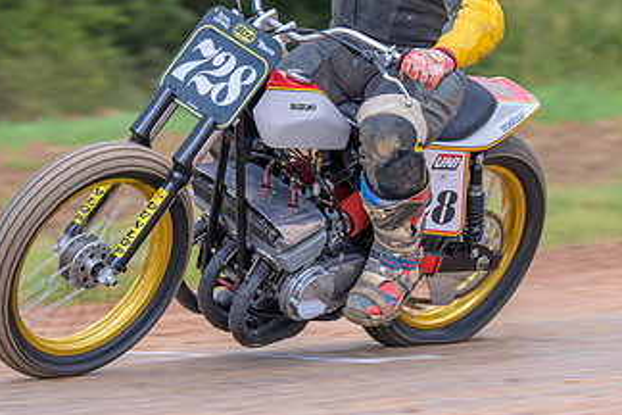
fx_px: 5563
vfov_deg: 4.3
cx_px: 261
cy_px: 77
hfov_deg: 6.4
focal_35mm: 322
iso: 140
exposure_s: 1/320
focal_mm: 120
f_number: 4
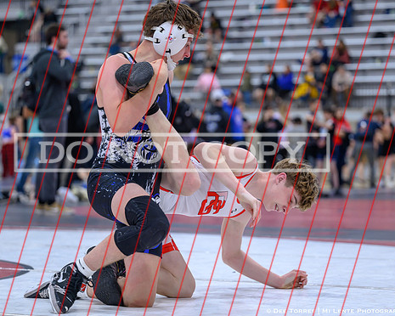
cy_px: 187
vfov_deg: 11.9
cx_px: 184
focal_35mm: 130
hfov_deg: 14.8
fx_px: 1520
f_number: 2.8
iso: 900
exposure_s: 1/640
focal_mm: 93
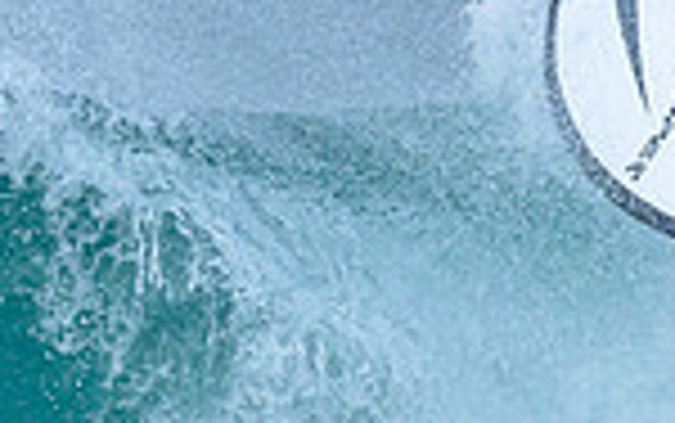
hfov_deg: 0.5
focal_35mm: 4306
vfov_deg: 0.3
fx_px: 79272
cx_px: 418
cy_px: 377
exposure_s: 1/3200
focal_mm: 800
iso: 2500
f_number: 6.3
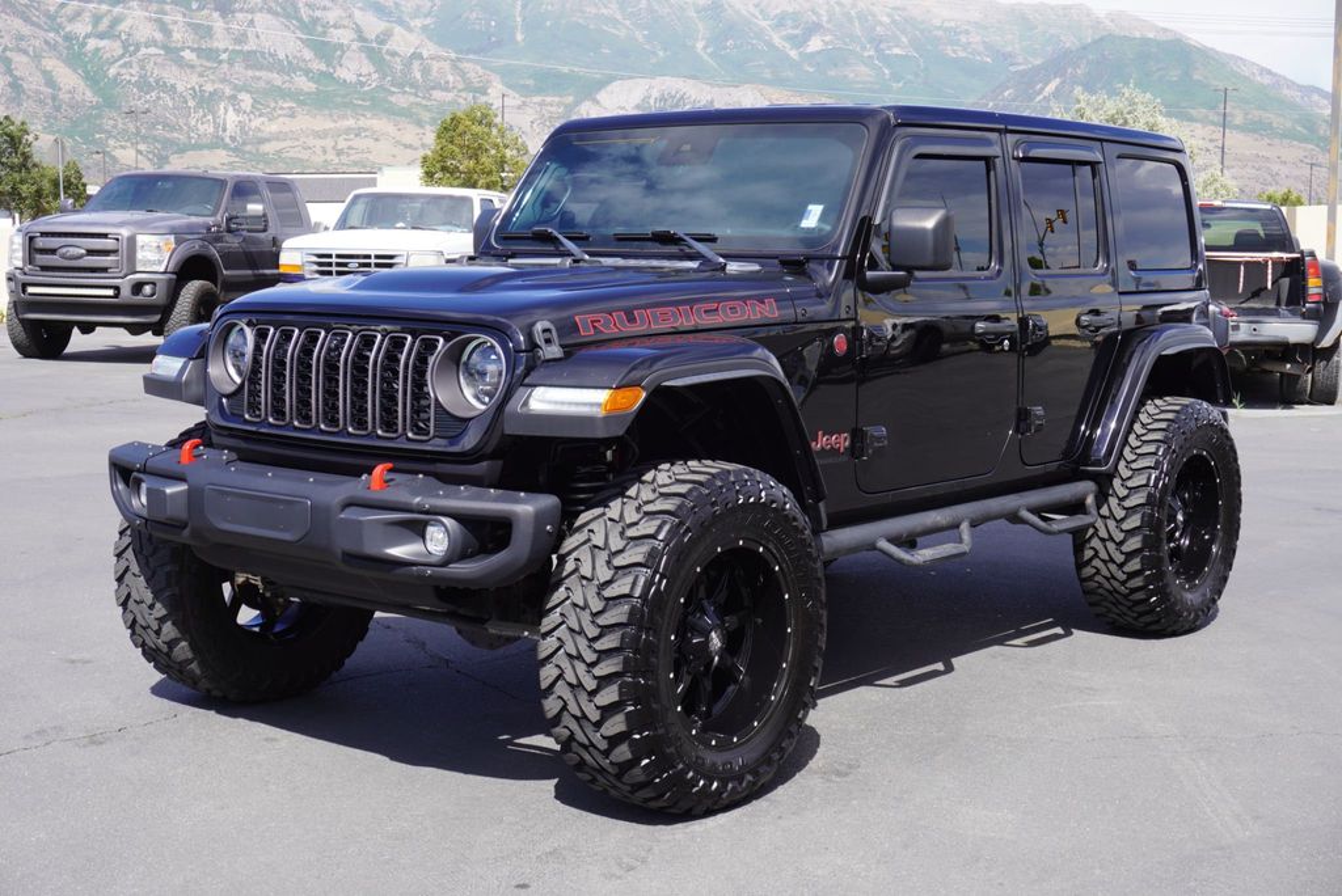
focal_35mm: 48
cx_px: 671
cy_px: 448
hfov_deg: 41.1
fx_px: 1790
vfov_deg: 28.1
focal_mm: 32
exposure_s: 1/100
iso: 100
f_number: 9
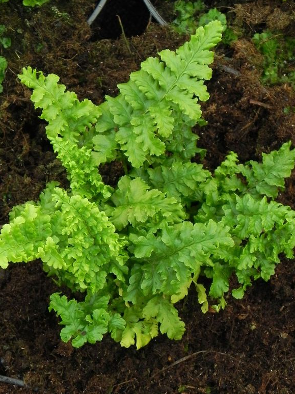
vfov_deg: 22.3
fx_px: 1001
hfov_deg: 16.8
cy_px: 199
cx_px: 150
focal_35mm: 88
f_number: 4.5
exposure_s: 1/25
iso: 160
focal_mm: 15.1
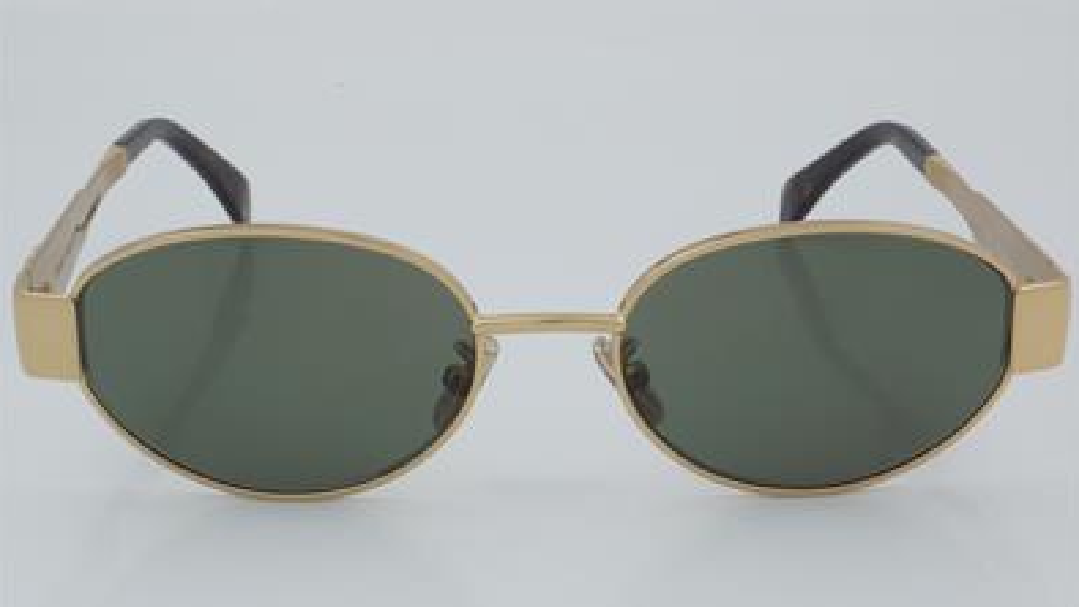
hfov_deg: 24.3
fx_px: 2504
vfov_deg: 13.8
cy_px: 290
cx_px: 541
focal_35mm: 88
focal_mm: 55
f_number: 32
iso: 100
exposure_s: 1/4
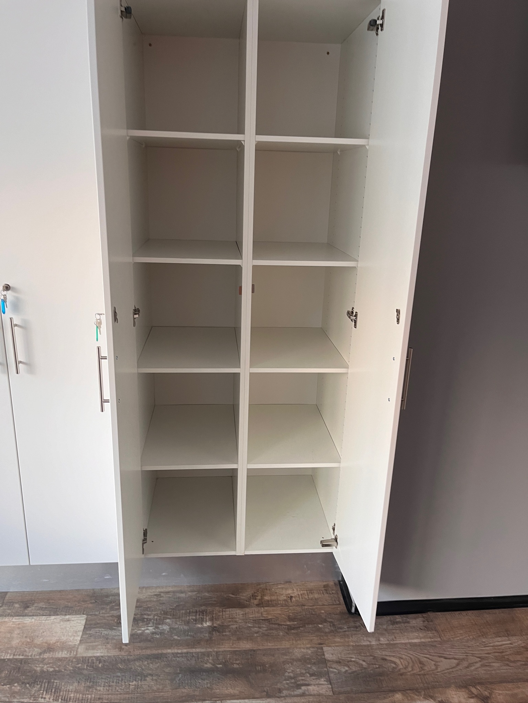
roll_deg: -1.9
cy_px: 352
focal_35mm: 26
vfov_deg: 67.3
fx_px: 529
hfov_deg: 53.1
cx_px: 264
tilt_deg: -11.6
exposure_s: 1/50
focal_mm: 5.1
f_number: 1.6
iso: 80
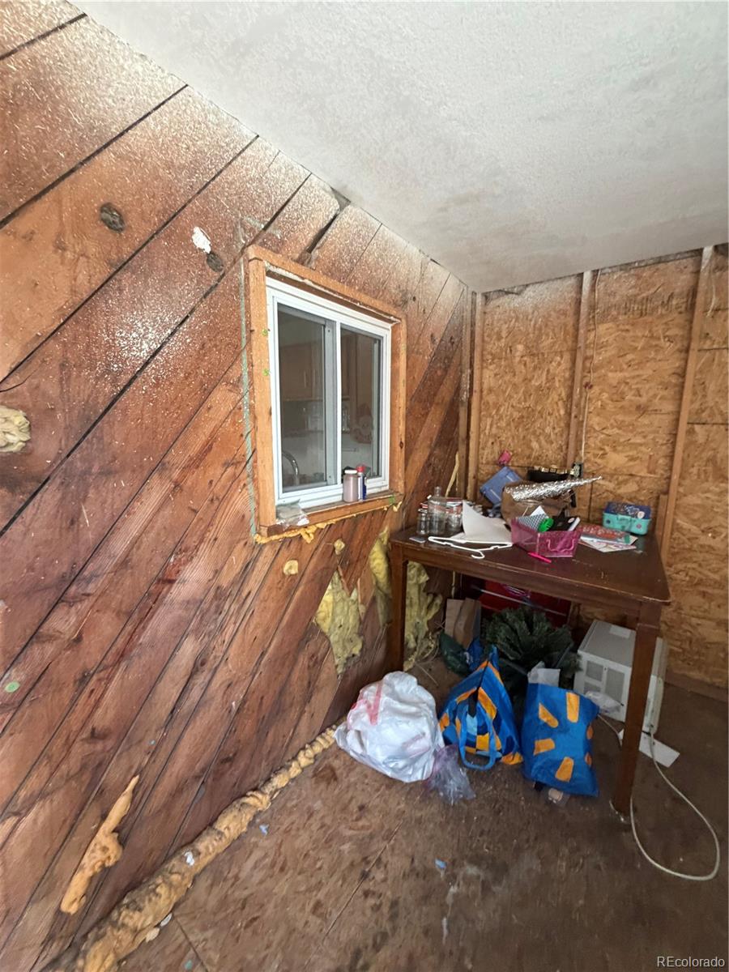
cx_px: 364
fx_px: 393
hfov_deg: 85.7
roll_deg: -0.5
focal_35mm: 14
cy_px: 486
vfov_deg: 102.1
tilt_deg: -7.2
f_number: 2.2
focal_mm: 2.22
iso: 400
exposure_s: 1/60
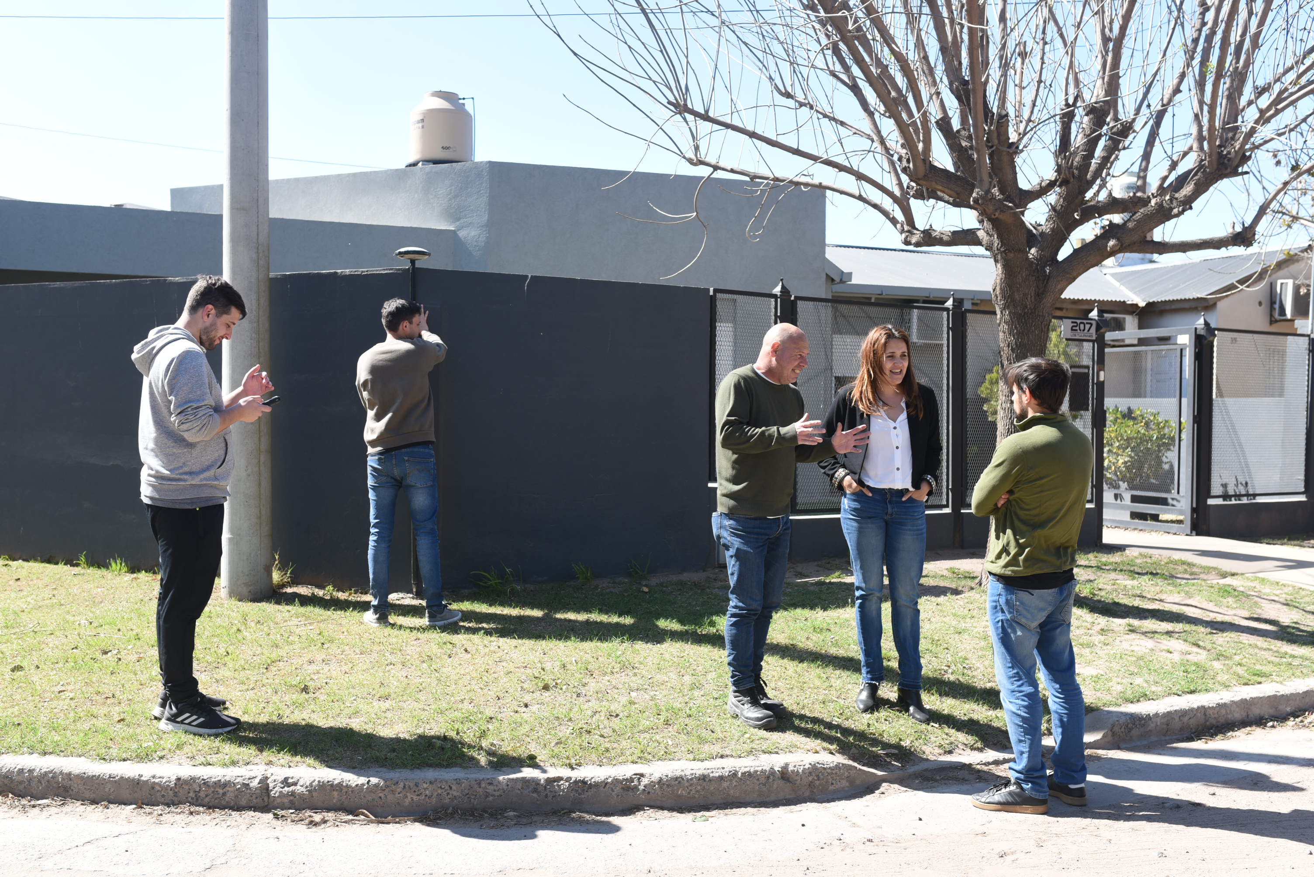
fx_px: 1278
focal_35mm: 35
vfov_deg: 37.9
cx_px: 657
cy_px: 438
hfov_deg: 54.4
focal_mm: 35
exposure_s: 1/400
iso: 200
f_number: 5.6
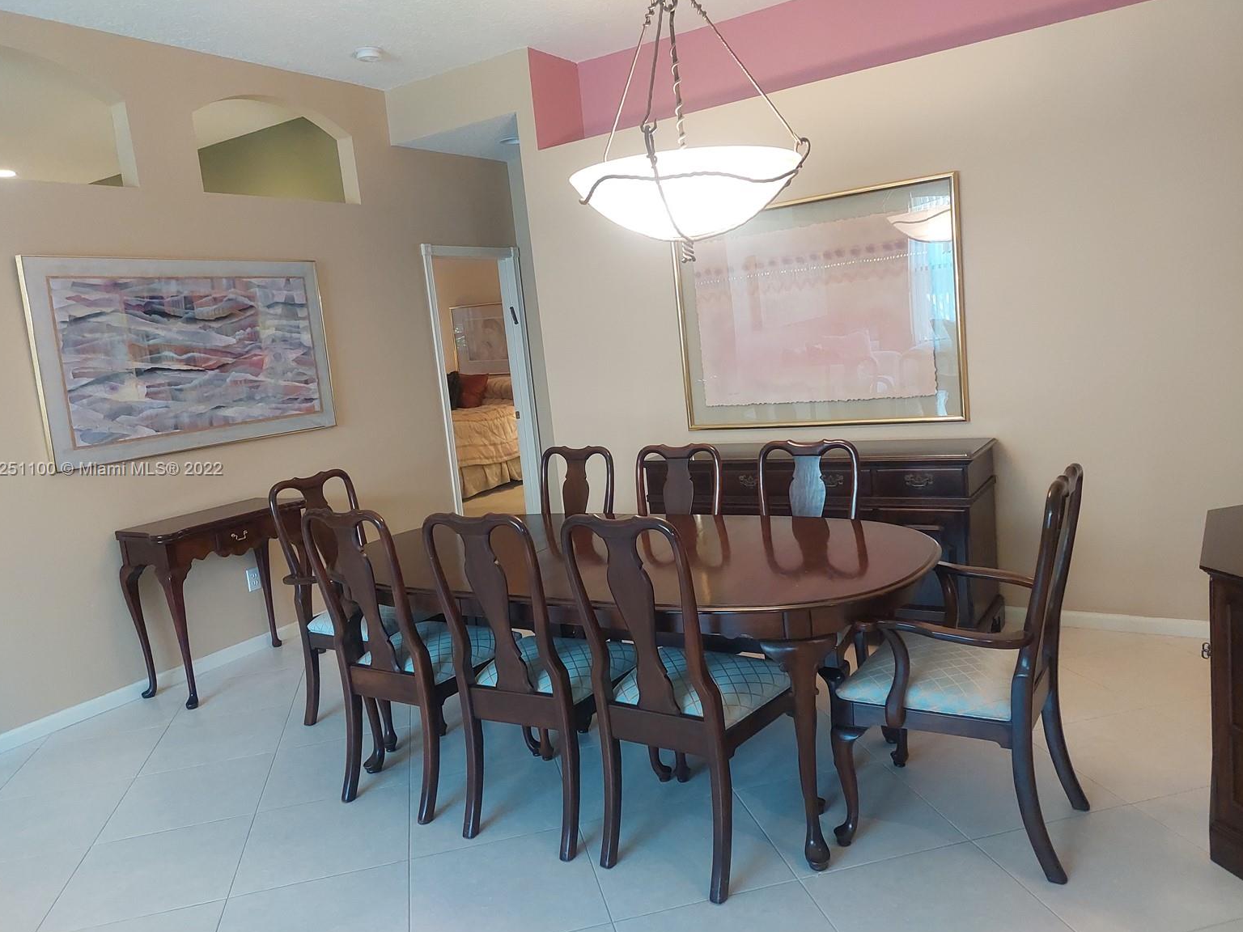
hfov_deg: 69.4
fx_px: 898
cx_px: 611
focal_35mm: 25
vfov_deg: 54.9
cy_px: 470
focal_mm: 5.23
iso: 320
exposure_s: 1/60
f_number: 1.8
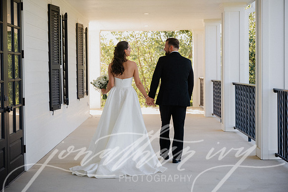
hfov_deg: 30.1
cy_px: 96
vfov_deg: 20.3
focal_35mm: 67
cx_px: 144
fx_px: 536
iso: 1600
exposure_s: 1/2000
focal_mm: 67
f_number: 2.8
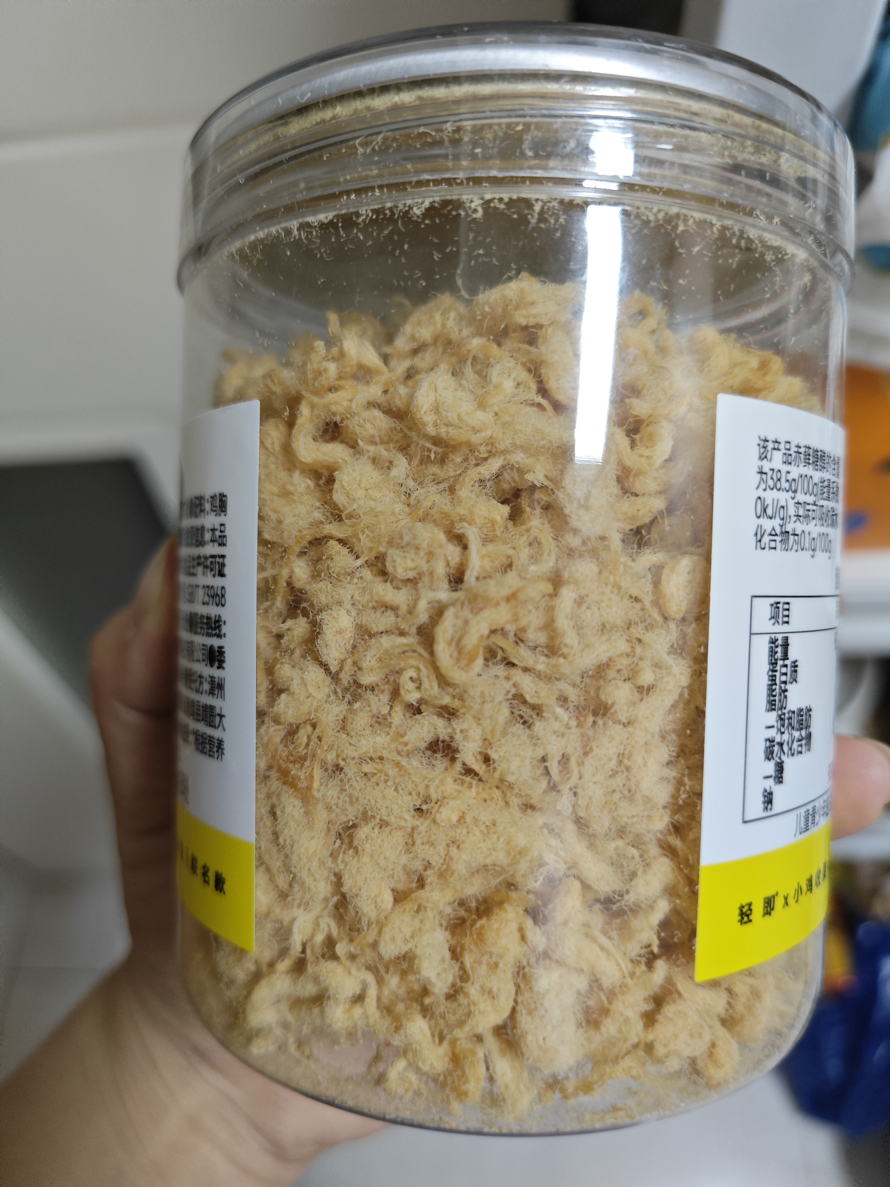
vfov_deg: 73.9
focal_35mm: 23
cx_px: 445
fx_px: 788
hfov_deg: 58.9
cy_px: 594
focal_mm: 5.43
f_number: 1.8
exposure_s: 1/60
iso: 320
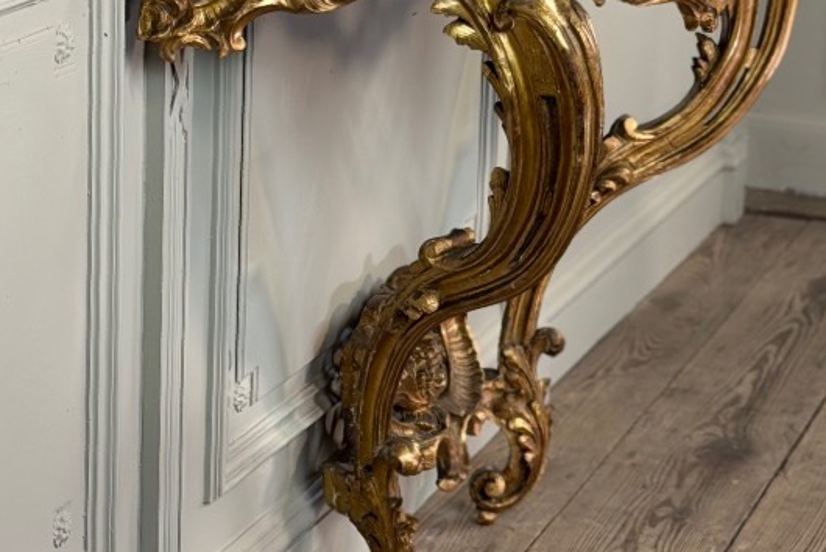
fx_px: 2502
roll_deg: -0.5
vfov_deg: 12.6
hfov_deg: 18.7
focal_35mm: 109
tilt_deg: -15.1
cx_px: 482
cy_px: 198
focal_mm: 6.76
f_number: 1.78
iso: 160
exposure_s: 1/50
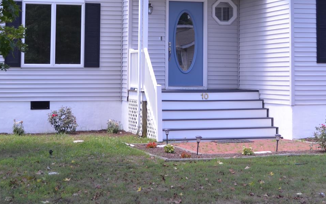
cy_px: -21
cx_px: 196
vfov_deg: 12.4
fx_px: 924
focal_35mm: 104
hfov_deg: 20.0
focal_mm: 32
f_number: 5.6
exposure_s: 1/125
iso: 200
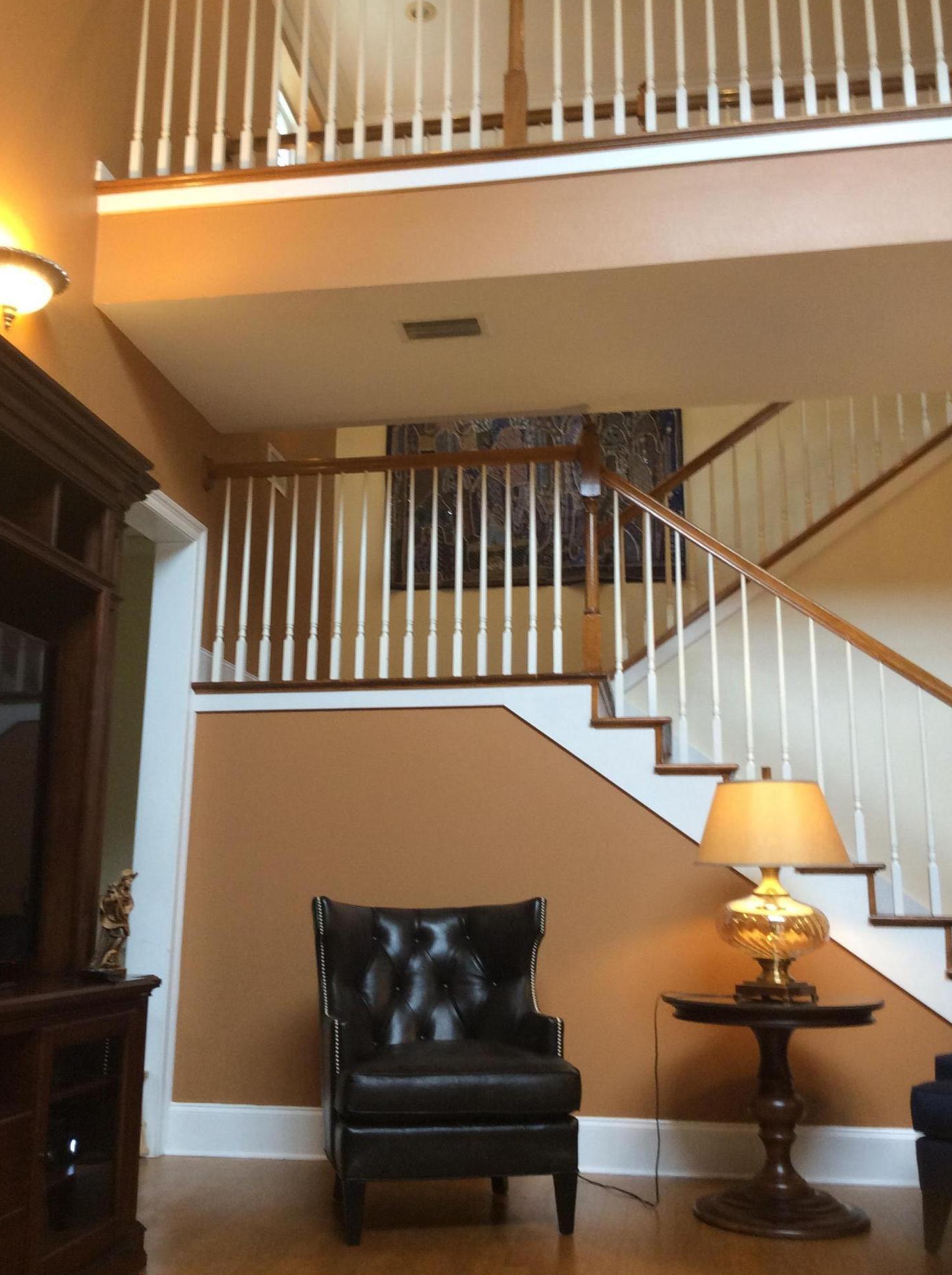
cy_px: 627
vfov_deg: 54.0
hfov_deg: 41.7
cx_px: 456
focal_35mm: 34
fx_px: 1250
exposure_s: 1/24
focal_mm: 3.3
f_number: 2.4
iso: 80
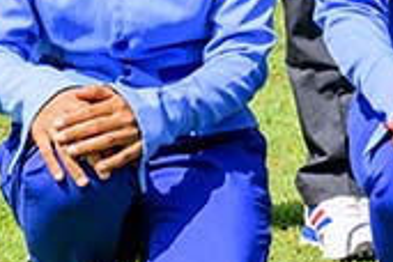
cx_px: 775
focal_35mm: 269
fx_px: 2936
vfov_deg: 5.0
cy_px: -255
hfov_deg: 7.4
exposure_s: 1/1600
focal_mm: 48
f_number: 8
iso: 450
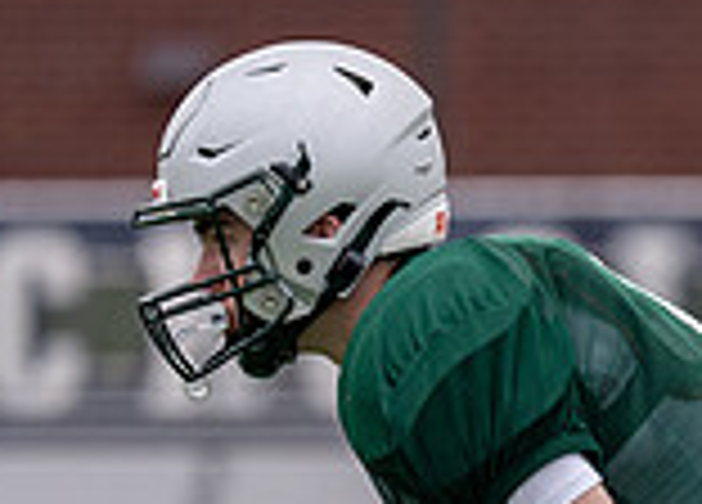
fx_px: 14200
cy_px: 684
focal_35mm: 711
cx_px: 662
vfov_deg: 2.0
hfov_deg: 2.8
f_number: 2.8
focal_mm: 171
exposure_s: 1/2500
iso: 200
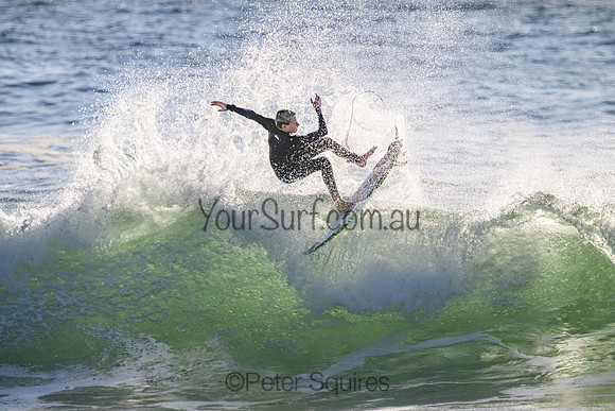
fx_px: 12302
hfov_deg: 2.9
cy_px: 206
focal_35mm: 720
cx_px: 308
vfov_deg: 1.9
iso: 800
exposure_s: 1/2000
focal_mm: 720
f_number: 11
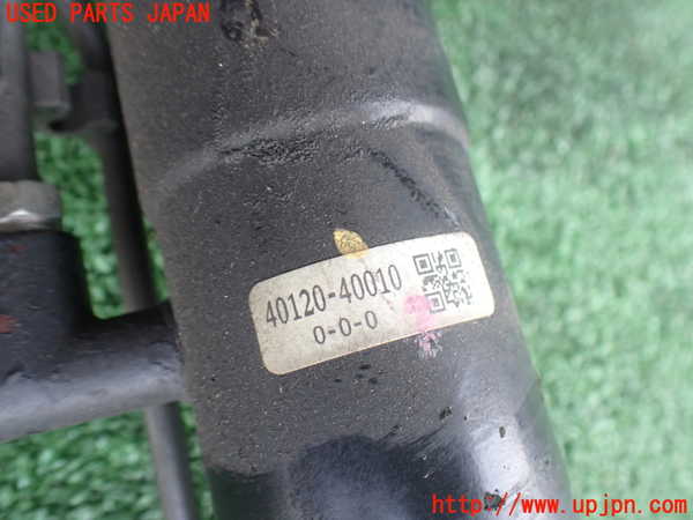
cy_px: 260
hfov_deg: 60.0
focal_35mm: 30
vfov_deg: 46.8
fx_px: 601
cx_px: 346
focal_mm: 5.4
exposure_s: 1/125
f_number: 2.3
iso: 250
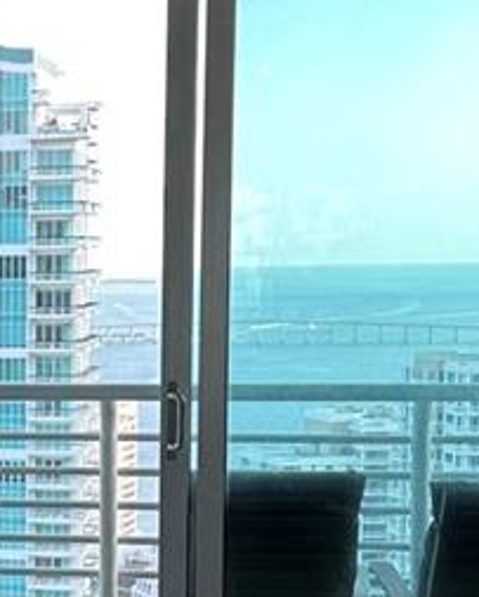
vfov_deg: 17.2
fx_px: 1963
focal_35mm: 111
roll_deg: +0.8
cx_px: -217
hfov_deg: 13.2
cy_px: 477
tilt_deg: -6.5
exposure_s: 1/190
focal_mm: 6.86
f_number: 1.78
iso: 64
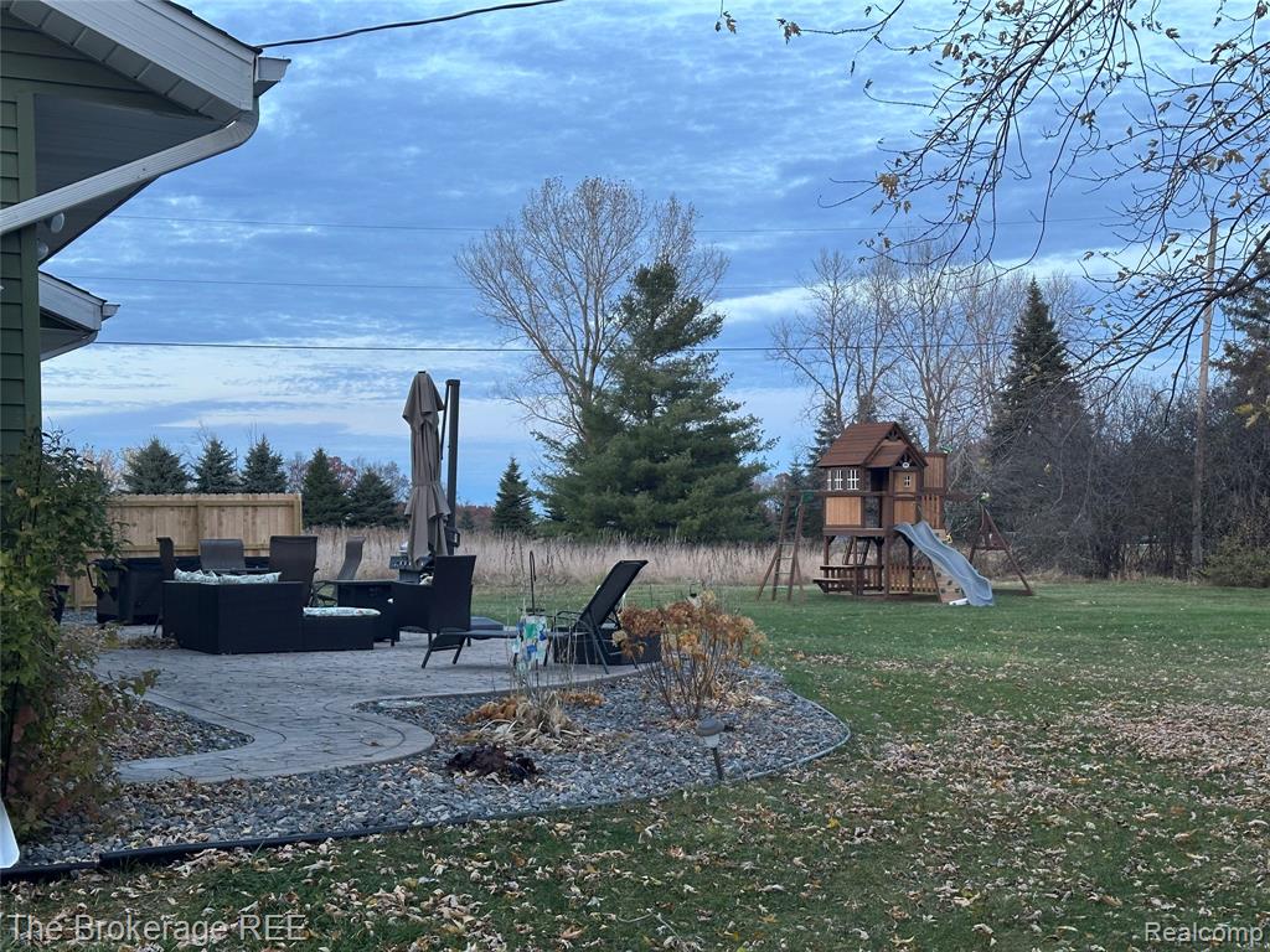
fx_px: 1761
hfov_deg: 39.7
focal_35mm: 48
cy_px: 476
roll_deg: +0.7
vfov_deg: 30.3
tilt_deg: +1.6
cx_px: 635
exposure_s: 1/60
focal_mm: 6.86
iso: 100
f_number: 1.78
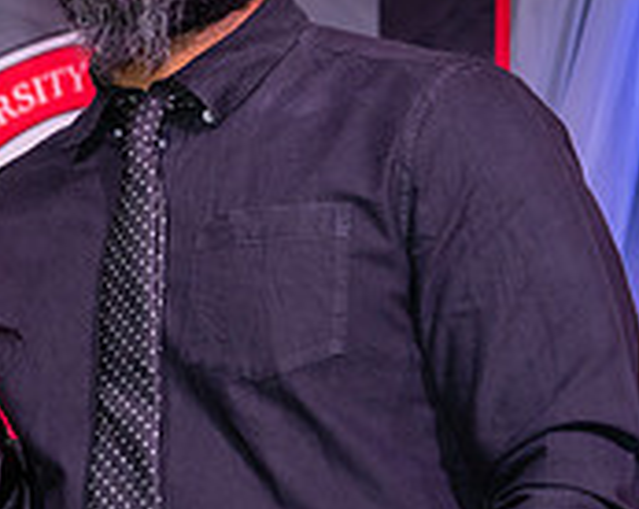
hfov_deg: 7.3
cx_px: -133
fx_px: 4949
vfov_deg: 5.9
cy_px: 232
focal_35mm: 262
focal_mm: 70
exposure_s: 1/160
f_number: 5.6
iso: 1000
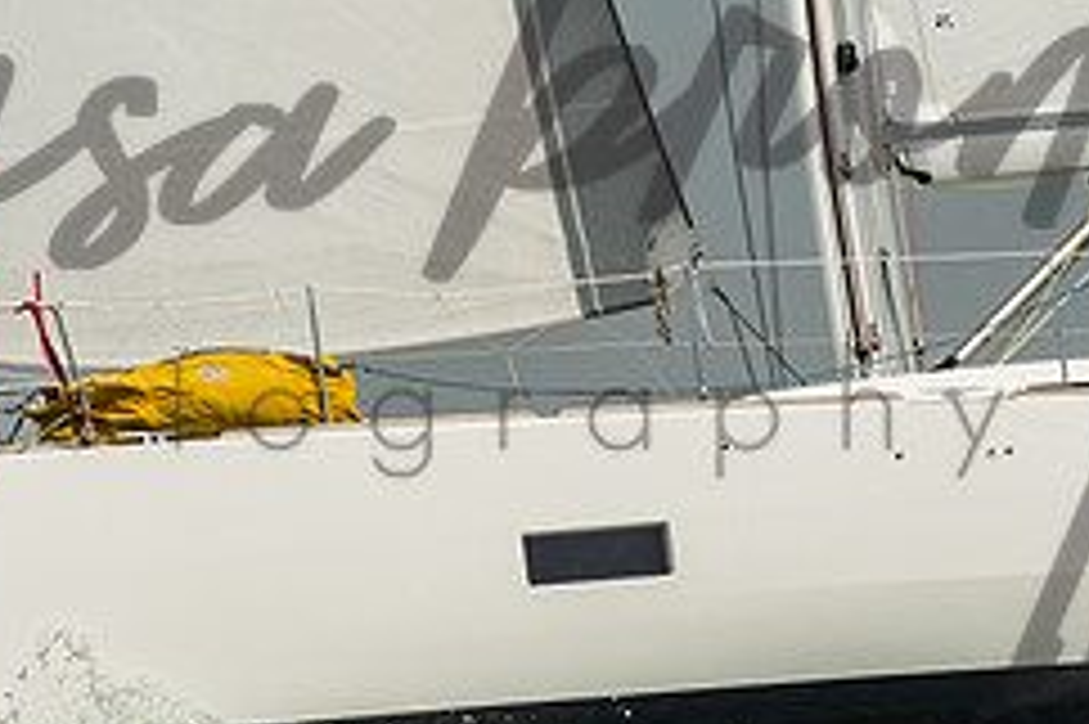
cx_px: 162
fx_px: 21885
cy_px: 66
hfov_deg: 2.8
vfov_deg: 1.9
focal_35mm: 724
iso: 320
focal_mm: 200
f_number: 6.3
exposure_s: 1/1250
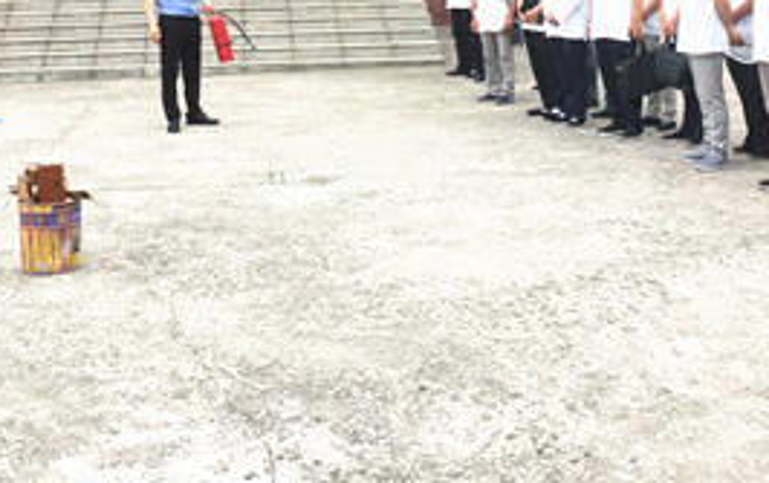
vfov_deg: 20.9
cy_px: -17
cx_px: 318
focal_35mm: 60
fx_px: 1259
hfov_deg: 33.9
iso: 25
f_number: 2.2
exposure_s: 1/289
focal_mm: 4.15
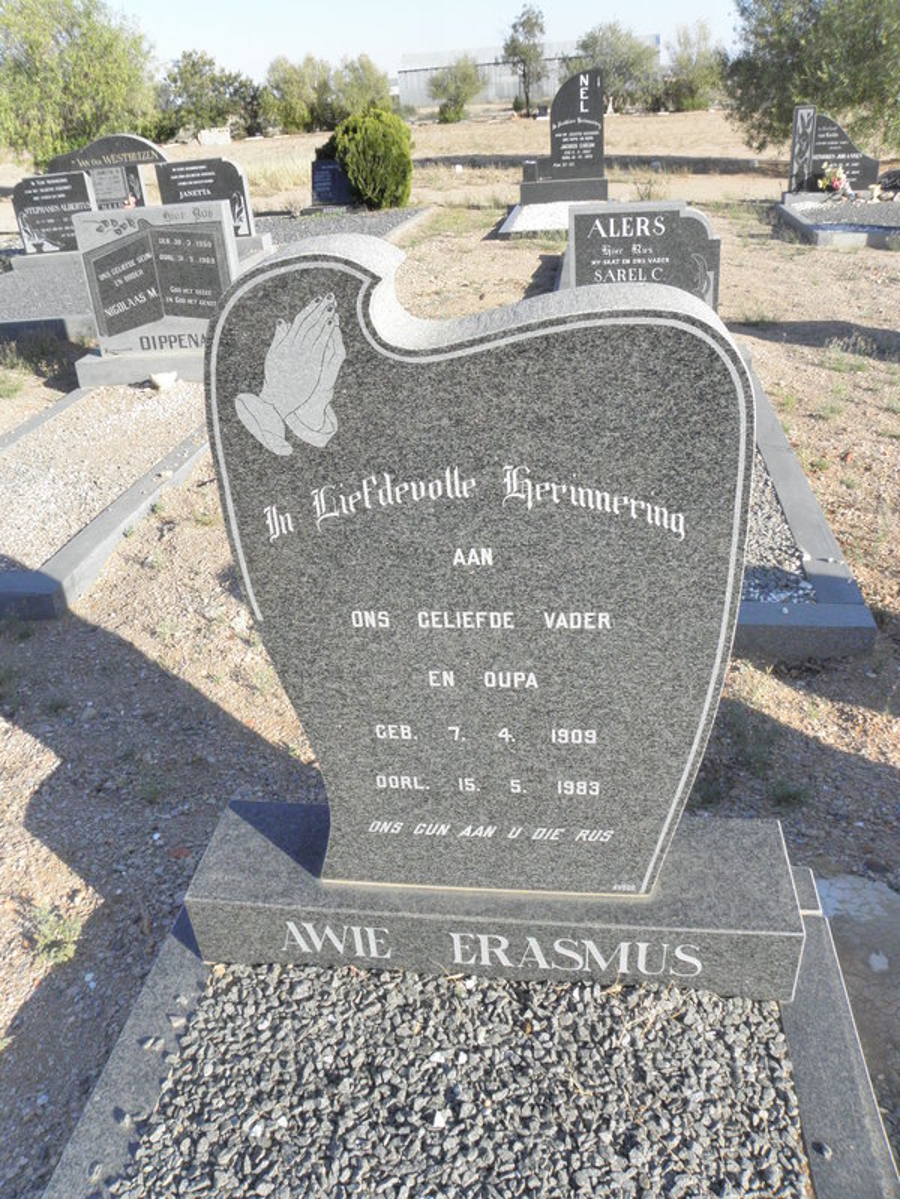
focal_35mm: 26
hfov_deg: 53.1
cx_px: 450
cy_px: 600
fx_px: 901
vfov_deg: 67.3
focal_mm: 4.6
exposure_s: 1/400
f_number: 6.3
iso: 200
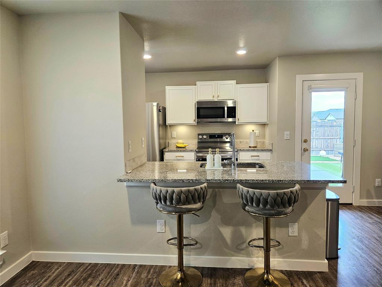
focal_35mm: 23
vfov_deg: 58.9
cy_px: 144
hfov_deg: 73.9
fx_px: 254
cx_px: 191
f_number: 1.8
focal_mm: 5.4
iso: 250
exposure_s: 1/120
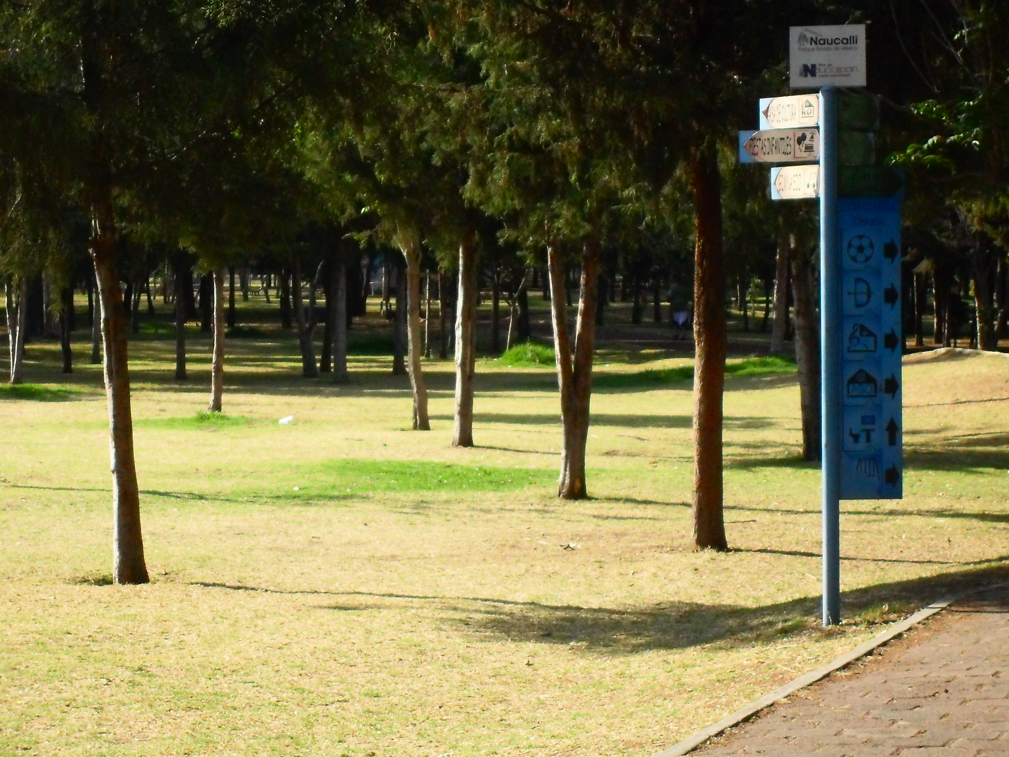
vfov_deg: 12.6
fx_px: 3440
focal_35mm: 118
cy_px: 375
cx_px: 522
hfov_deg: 16.7
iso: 400
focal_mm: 18.1
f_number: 16.4
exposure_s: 1/90
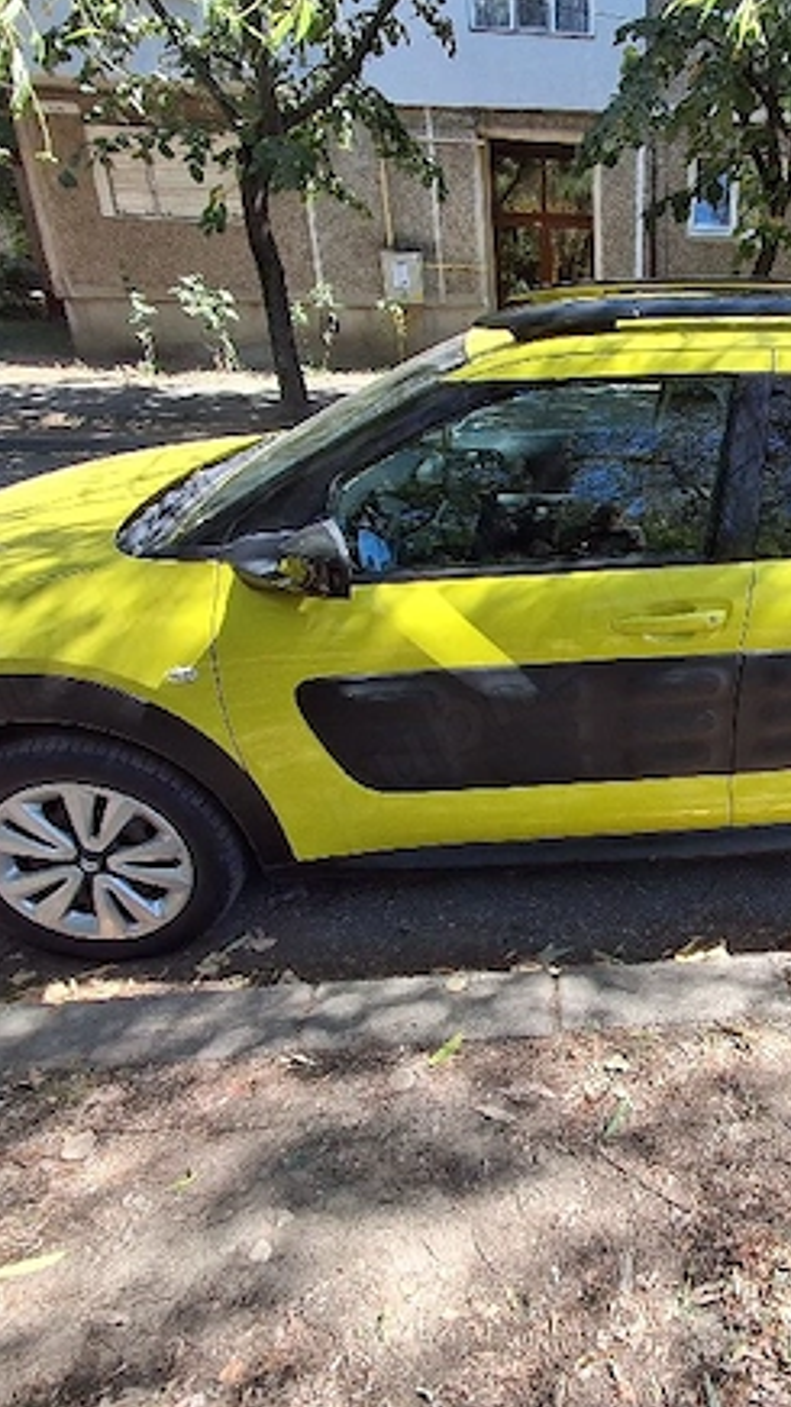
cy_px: 691
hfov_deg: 44.8
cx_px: 655
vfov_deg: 76.3
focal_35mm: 24
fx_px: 896
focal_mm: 1.64
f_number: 2.2
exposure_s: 1/345
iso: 40
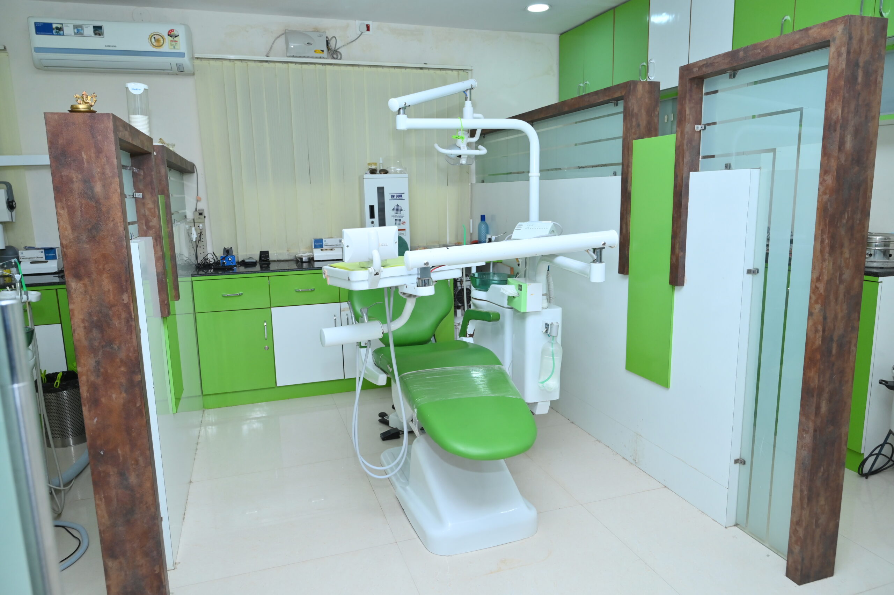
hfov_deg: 73.8
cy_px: 298
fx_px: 596
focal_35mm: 24
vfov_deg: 53.1
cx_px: 447
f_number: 5.6
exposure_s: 1/160
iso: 800
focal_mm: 24
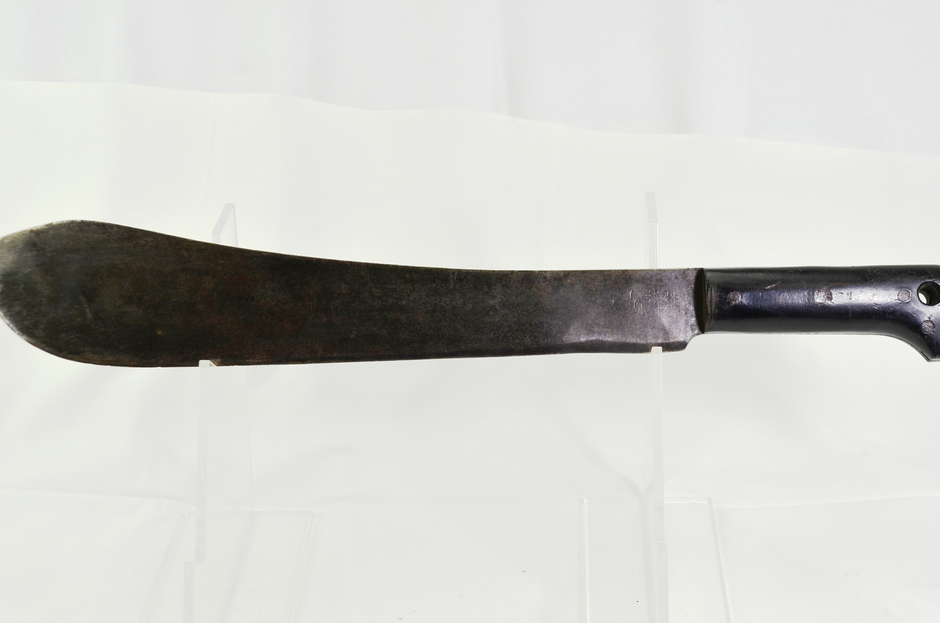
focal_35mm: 64
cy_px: 314
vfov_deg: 21.1
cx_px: 464
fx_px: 1668
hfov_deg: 31.5
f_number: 5.6
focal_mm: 40
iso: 220
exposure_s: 1/125
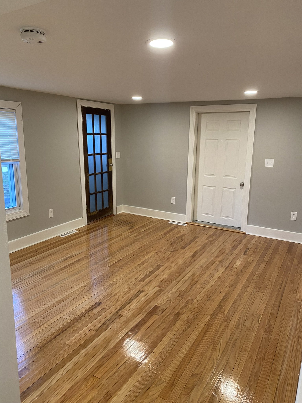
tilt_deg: -11.4
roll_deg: -0.5
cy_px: 202
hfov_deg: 53.1
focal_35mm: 26
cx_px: 151
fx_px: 302
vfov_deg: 67.3
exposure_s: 1/60
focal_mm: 4.25
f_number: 1.8
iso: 125
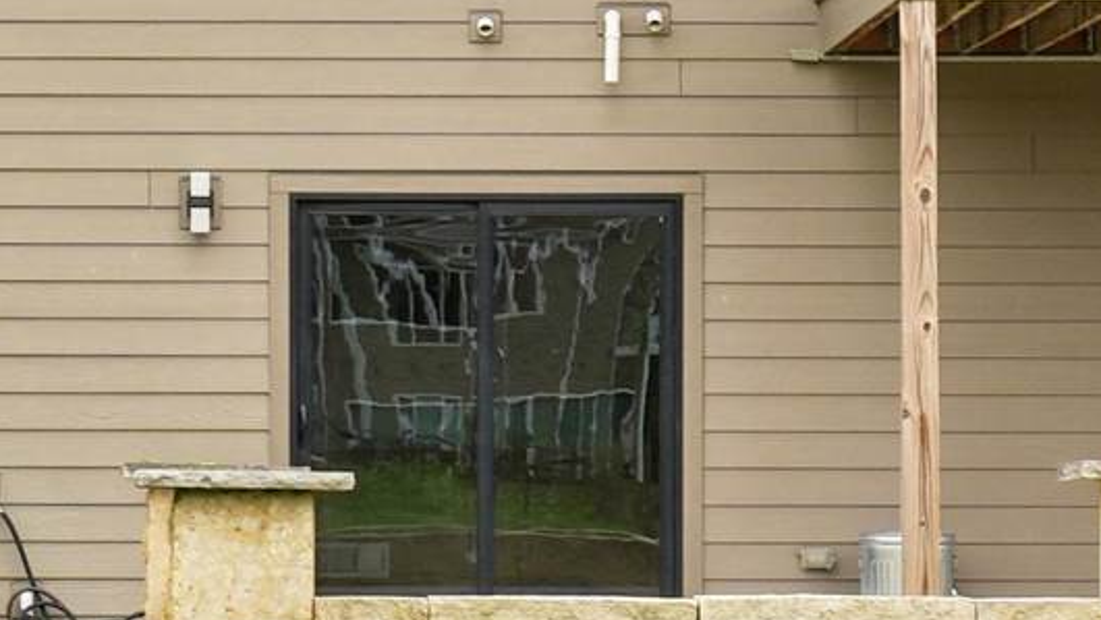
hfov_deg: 10.1
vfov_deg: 5.7
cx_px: 294
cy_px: -185
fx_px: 6191
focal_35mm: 212
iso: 100
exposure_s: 1/100
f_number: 10
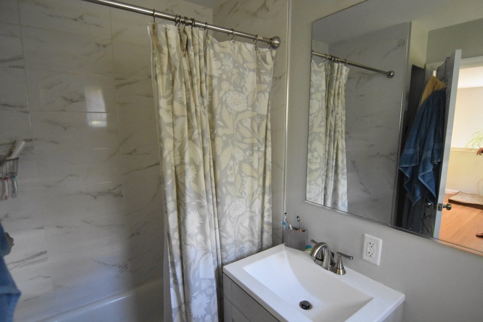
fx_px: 242
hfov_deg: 90.0
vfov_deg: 67.4
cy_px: 161
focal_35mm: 18
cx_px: 242
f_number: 2.8
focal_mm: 12
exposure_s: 1/60
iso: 3200
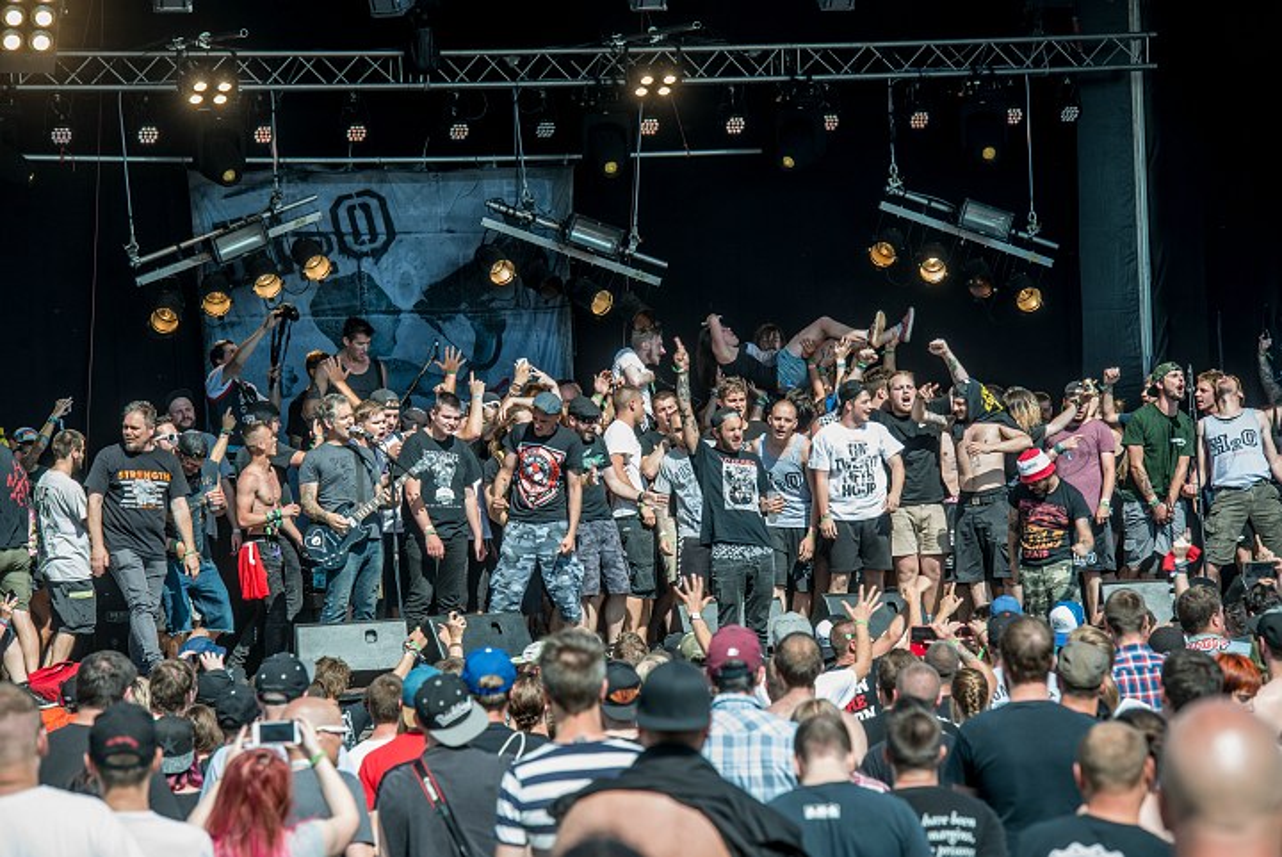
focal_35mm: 165
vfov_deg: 8.3
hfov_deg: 12.4
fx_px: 5879
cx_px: 641
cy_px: 428
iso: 50
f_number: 6.3
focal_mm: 165
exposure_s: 1/125
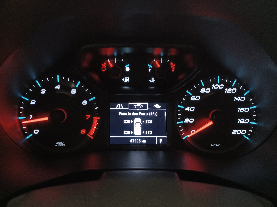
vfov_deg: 54.9
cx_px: 138
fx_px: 200
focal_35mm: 25
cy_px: 104
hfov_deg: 69.4
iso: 400
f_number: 1.8
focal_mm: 4.6
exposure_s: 1/24
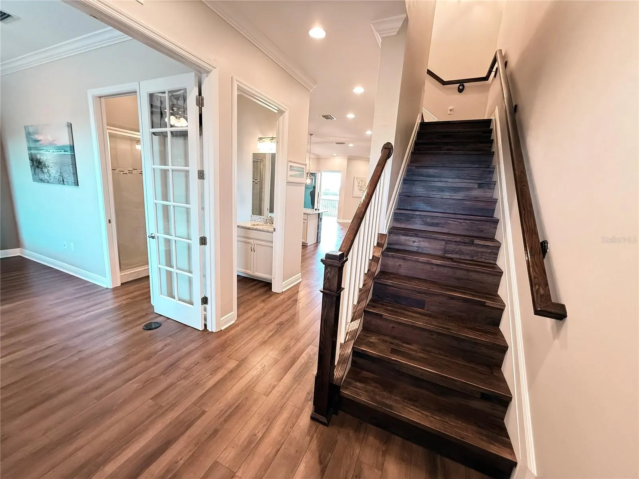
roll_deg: -3.4
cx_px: 320
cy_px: 240
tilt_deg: -11.0
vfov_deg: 85.7
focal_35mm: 14
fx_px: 258
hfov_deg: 102.1
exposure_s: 1/60
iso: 640
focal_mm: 2.22
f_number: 2.2
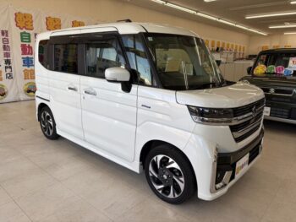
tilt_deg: -12.9
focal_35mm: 26
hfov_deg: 67.3
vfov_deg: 53.1
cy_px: 111
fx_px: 222
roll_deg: -1.0
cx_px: 148
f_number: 1.6
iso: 40
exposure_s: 1/265
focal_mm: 5.96
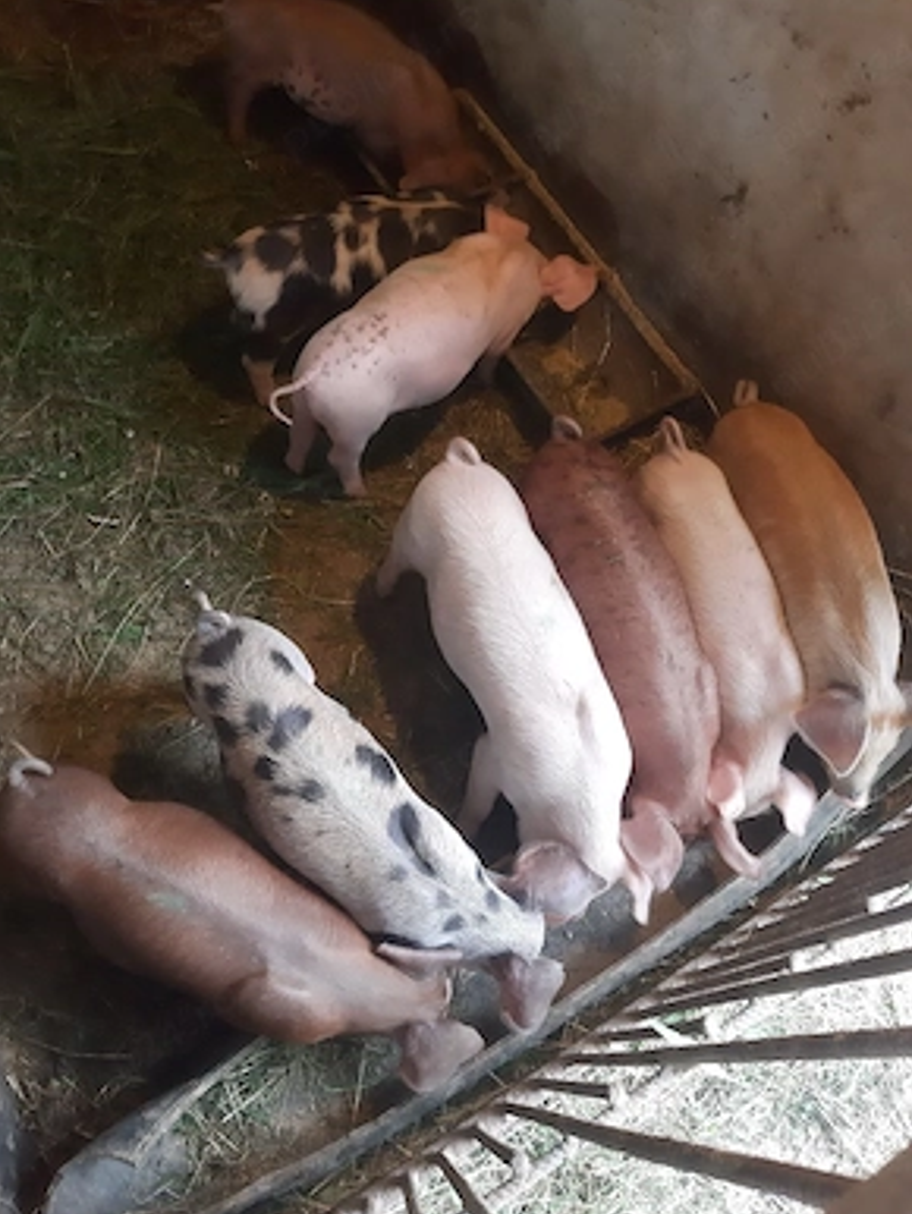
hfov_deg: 49.8
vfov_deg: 63.4
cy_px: 609
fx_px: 983
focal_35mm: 28
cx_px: 443
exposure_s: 1/50
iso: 400
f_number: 1.7
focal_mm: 3.93
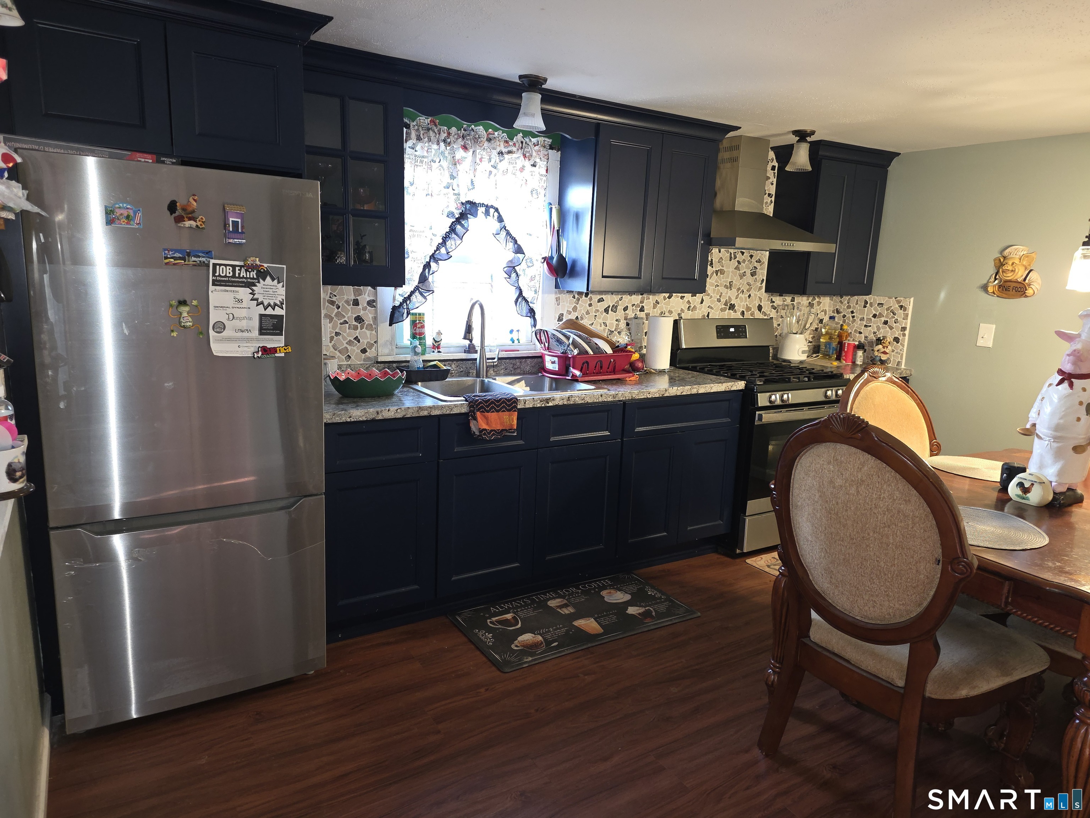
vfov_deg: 58.9
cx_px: 545
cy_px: 409
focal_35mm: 23
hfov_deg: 73.9
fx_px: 724
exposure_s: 1/20
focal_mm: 6.3
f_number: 1.7
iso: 160
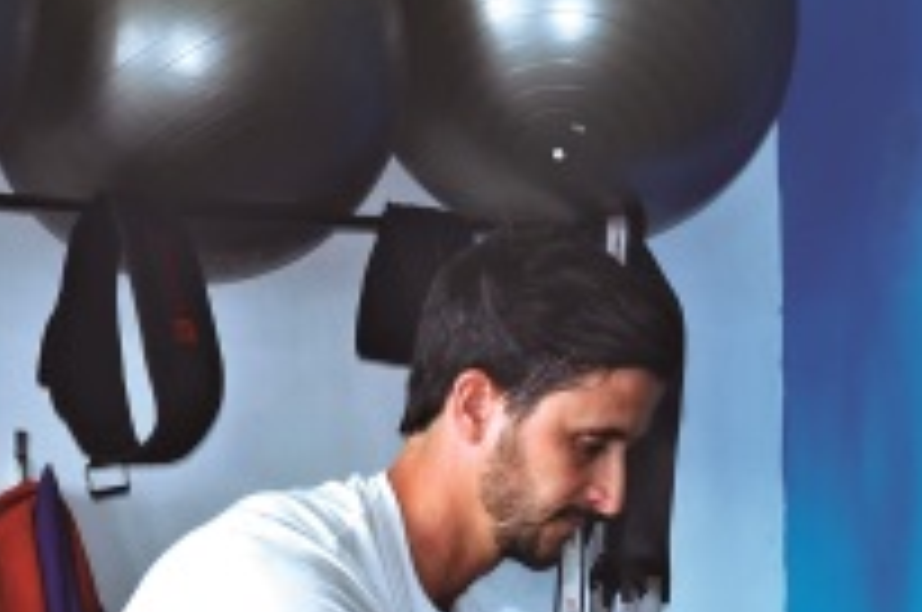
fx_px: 5395
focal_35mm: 211
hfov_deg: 9.8
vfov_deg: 6.4
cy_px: 1098
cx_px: 630
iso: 160
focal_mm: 32
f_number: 5
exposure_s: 1/20
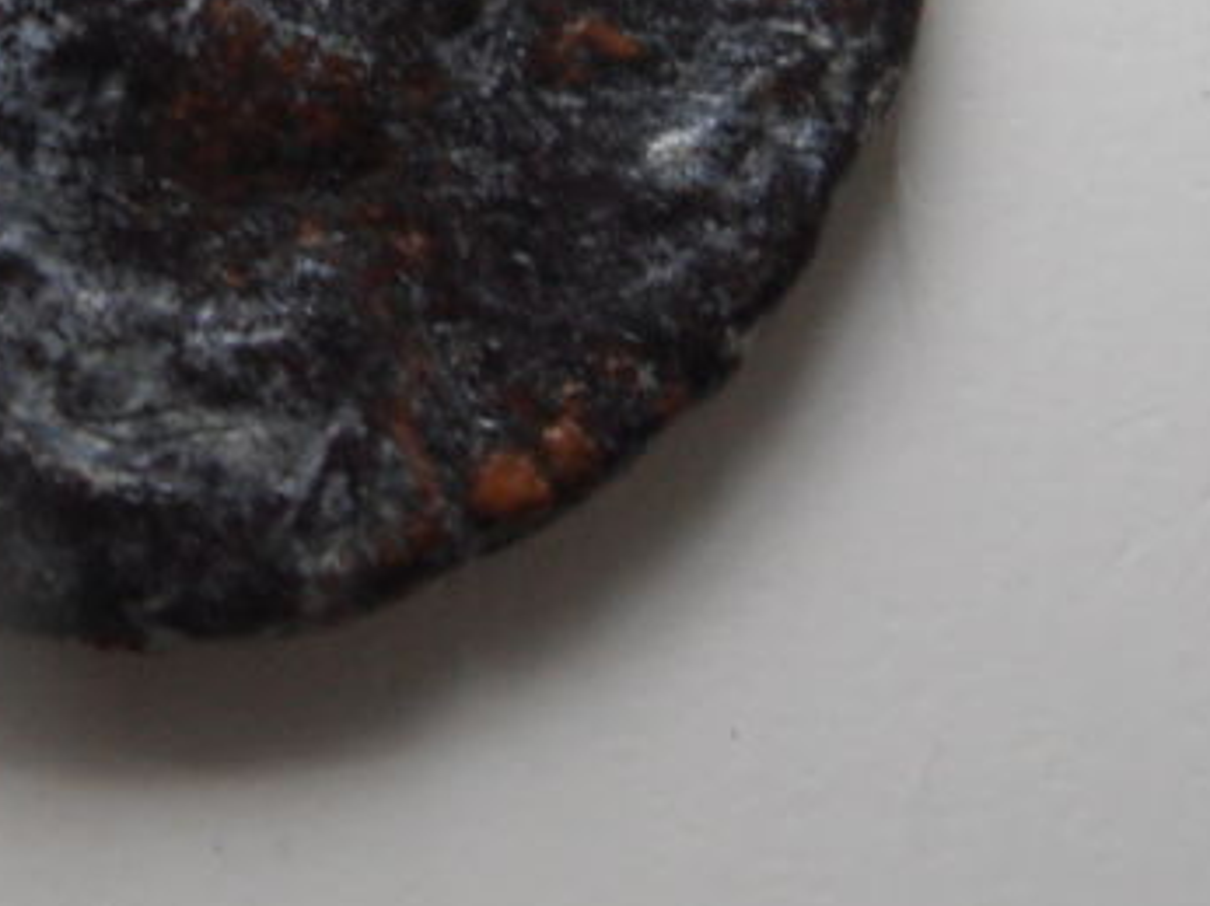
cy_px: -164
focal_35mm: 107
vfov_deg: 13.5
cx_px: 17
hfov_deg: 18.0
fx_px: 3738
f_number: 3.9
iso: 125
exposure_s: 1/30
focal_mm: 6.61
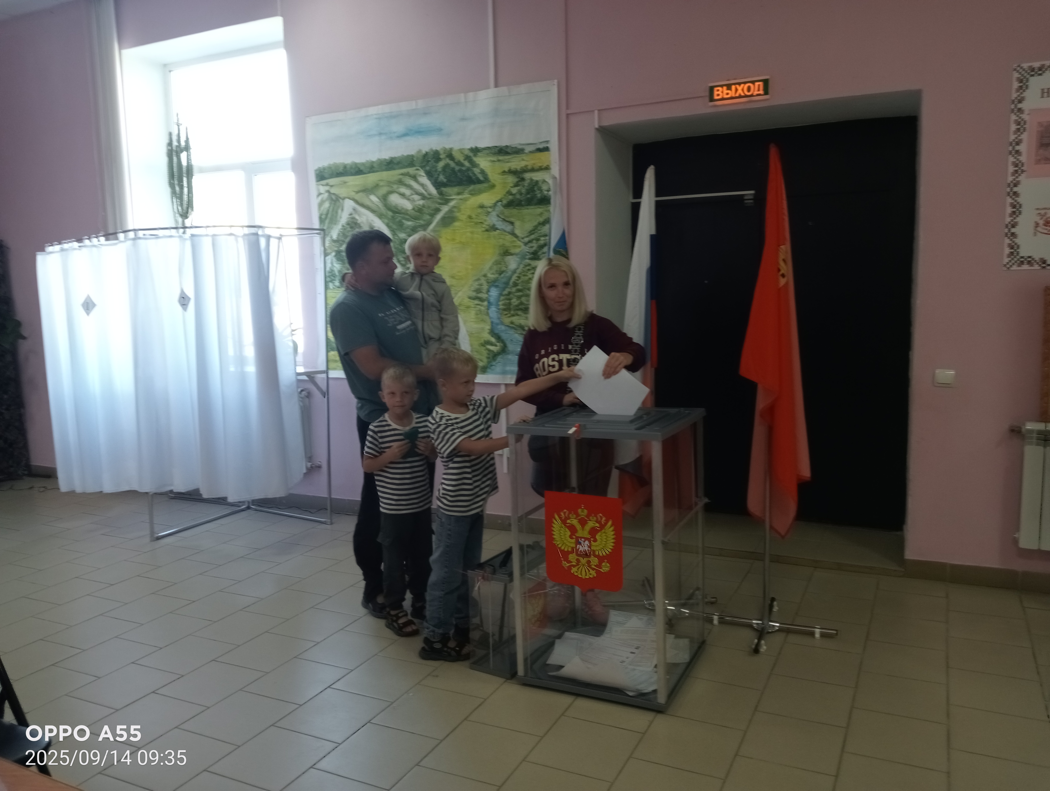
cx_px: 525
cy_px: 396
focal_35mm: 28
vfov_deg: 49.9
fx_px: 851
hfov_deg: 63.4
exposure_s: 1/33.3
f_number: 1.8
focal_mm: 4.04
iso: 673
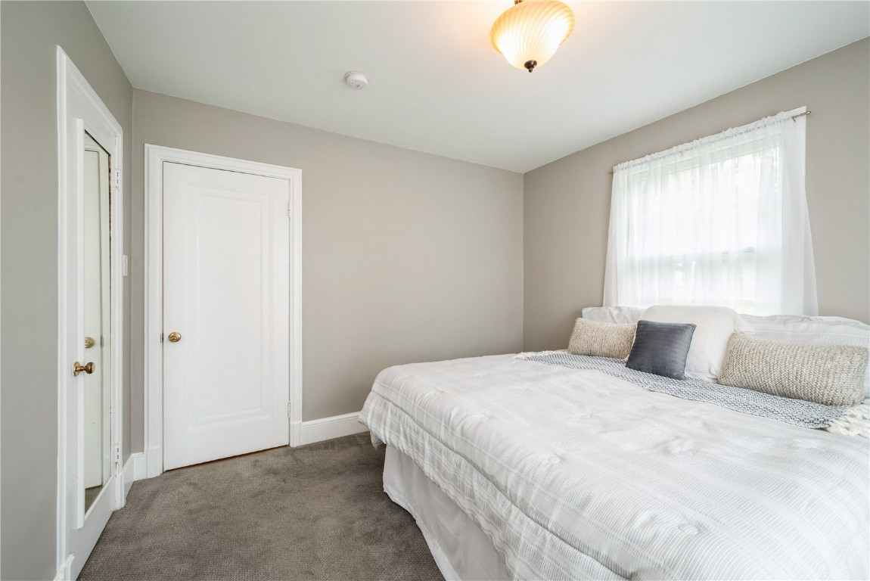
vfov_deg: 81.3
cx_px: 435
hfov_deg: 104.2
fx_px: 338
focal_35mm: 14
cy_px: 290
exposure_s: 1/13
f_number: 8
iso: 200
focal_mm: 14
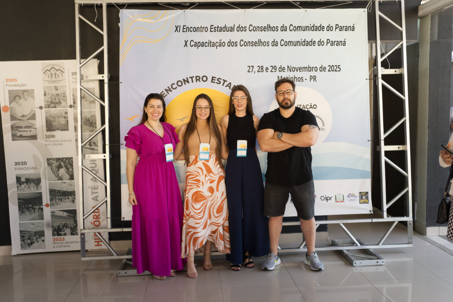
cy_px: 151
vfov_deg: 37.9
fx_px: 441
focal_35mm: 35
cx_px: 226
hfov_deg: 54.4
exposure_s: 1/100
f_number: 4
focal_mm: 35
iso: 320
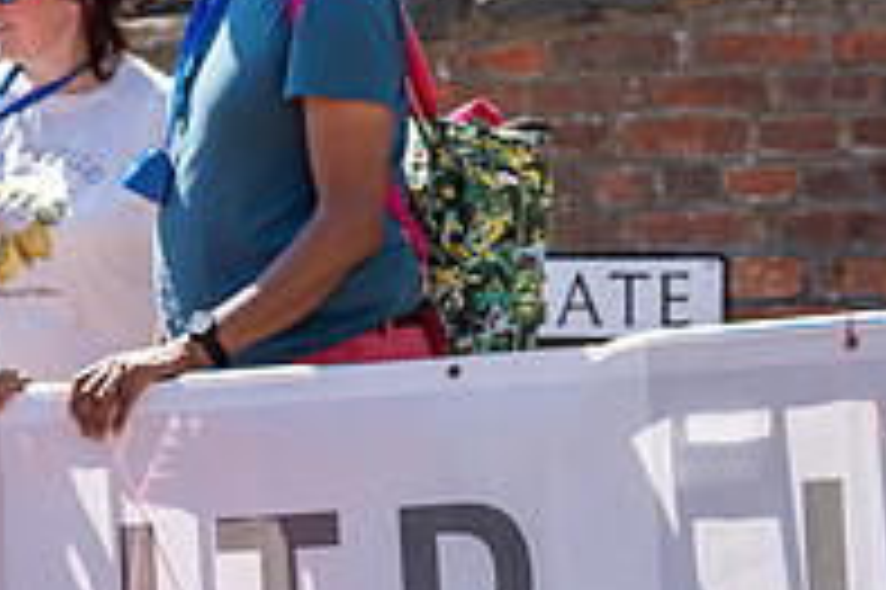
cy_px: 480
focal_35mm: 206
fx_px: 5066
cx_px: -274
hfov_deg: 9.8
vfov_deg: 6.6
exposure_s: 1/1000
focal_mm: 70
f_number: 3.5
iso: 160
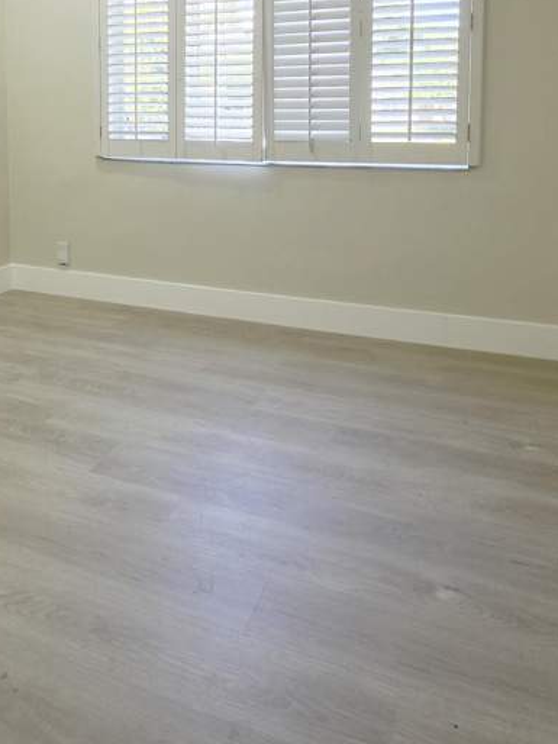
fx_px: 580
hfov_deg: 50.9
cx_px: 216
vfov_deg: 60.6
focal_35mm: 27
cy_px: 160
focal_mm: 2.2
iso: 80
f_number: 1.9
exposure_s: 1/120
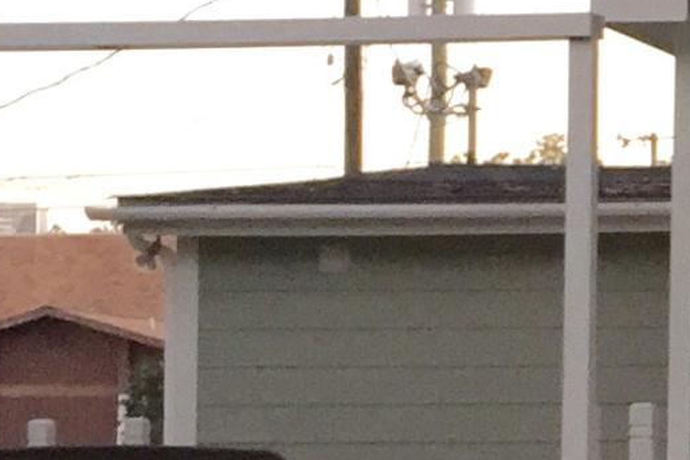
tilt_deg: +3.6
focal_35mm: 176
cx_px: 1396
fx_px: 3374
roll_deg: -1.1
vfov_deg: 7.8
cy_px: 278
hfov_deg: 10.7
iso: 125
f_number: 2.2
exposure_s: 1/24
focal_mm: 4.15
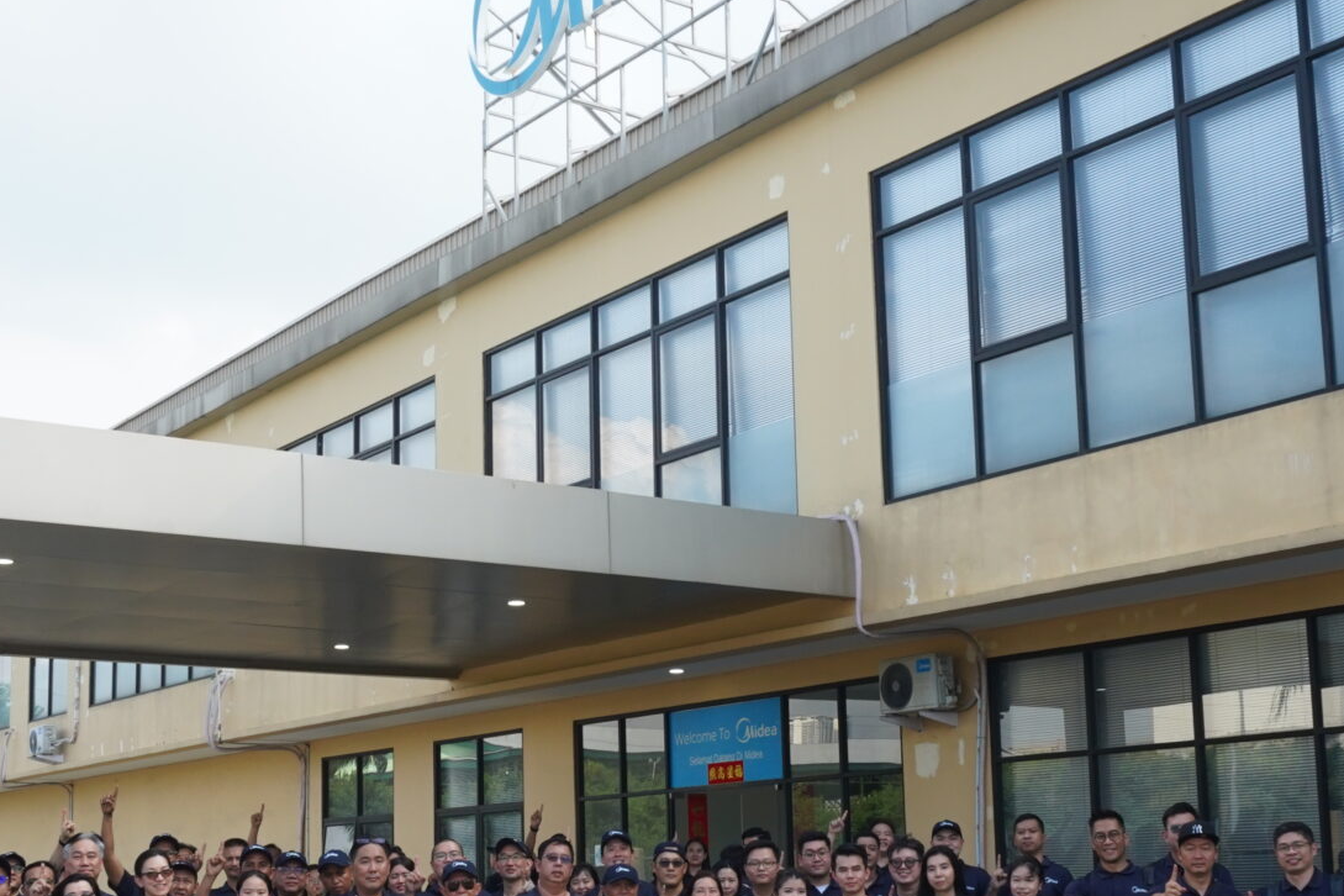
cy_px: 644
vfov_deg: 28.3
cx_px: 662
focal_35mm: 47
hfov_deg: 41.9
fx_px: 1755
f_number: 14
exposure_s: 1/160
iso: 640
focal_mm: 20
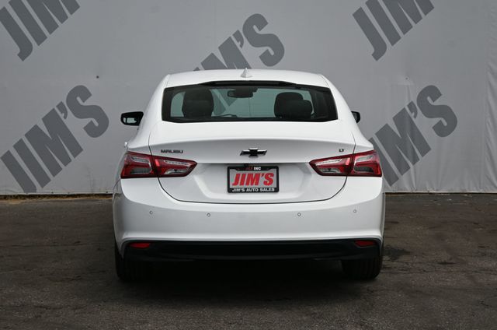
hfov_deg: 28.7
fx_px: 971
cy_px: 165
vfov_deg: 19.2
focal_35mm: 70
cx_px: 248
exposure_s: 1/320
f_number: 6.3
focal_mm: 47
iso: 100
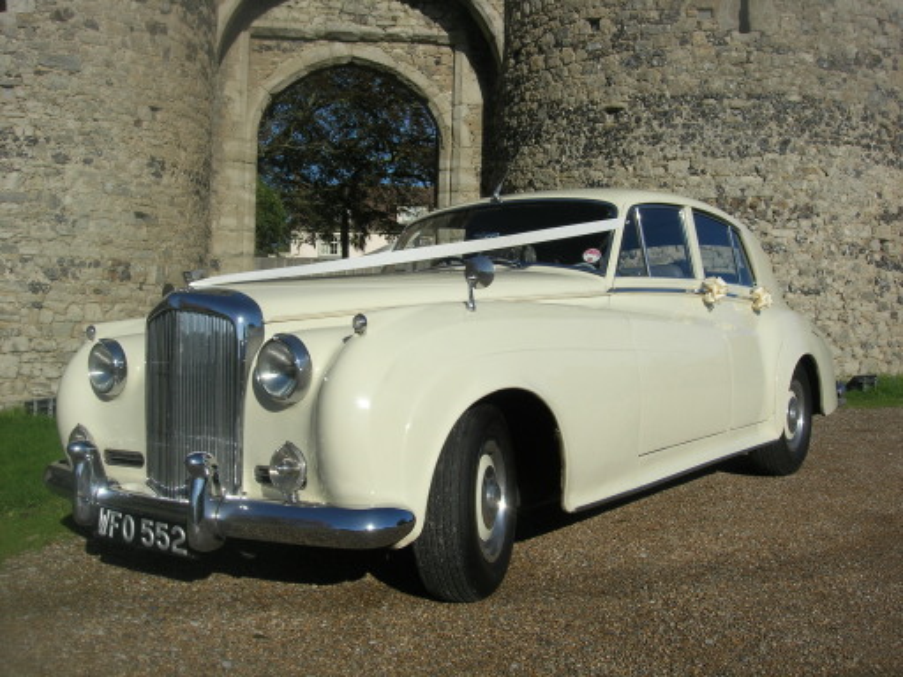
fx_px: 991
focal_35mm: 38
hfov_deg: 49.0
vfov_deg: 37.7
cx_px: 452
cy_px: 338
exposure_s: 1/1116
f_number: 4.8
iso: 64
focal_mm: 7.8
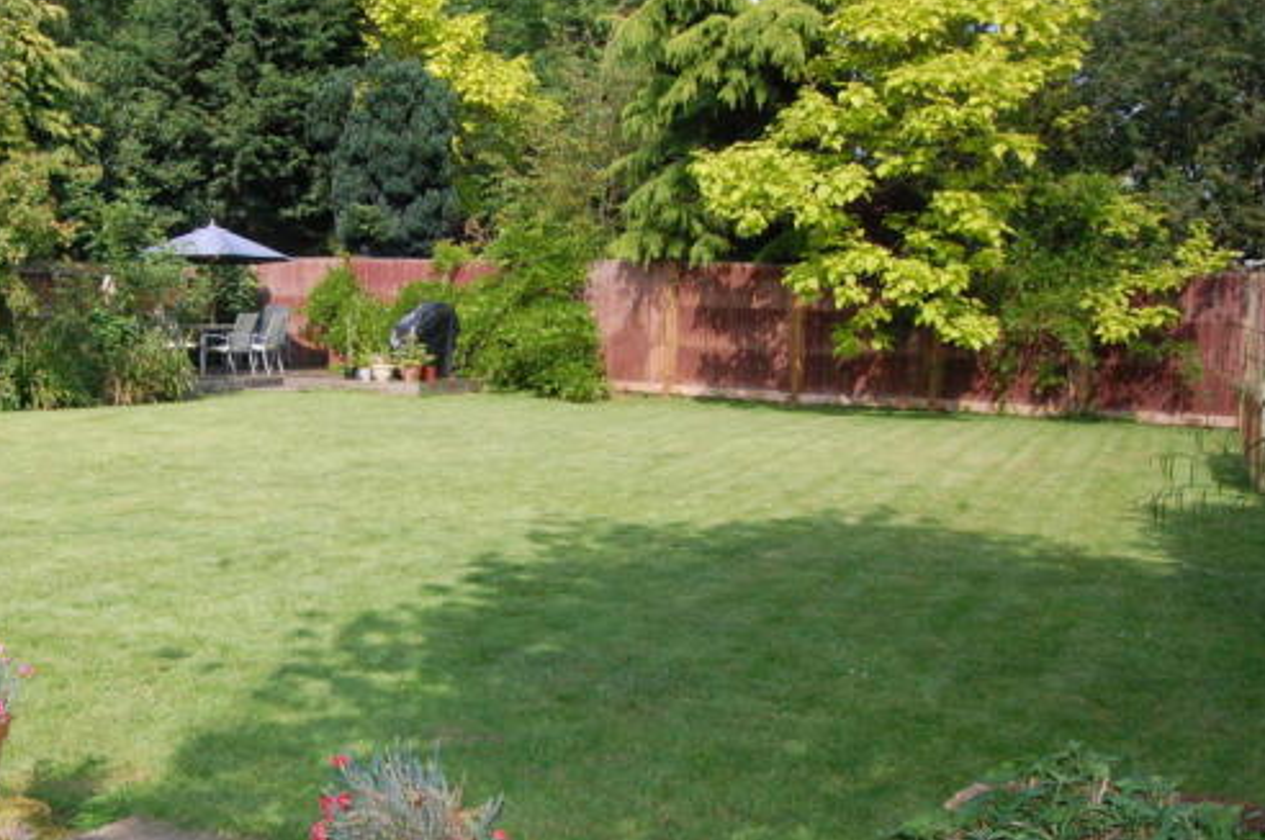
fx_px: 1264
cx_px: 483
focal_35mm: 36
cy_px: 478
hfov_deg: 52.7
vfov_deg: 36.7
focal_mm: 18
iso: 1600
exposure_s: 1/500
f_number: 13
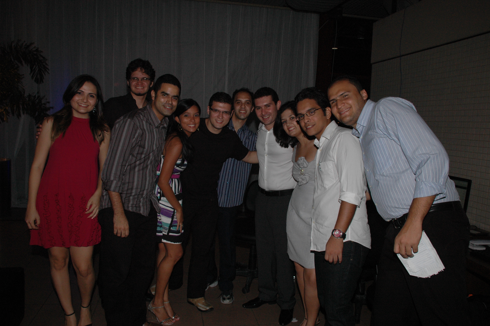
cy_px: 163
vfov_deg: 43.5
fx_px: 408
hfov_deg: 62.0
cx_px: 245
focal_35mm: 30
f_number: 9
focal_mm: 20
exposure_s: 1/60
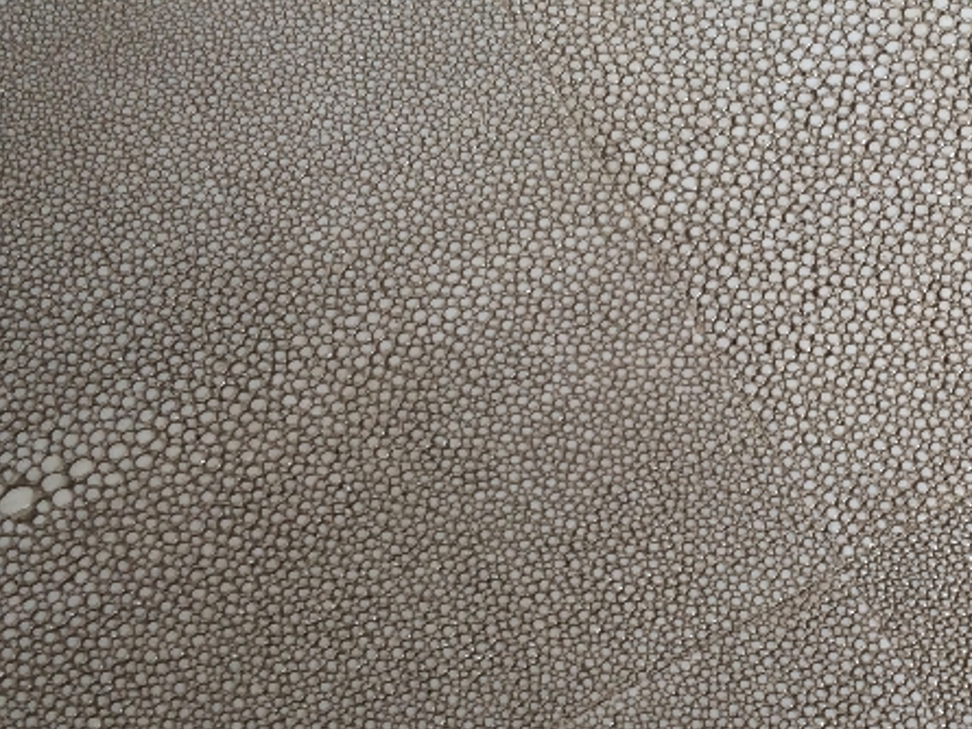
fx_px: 1938
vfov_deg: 21.3
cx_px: 926
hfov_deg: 26.9
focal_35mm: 69
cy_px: 463
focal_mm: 4.12
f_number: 2.2
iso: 40
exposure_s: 1/60
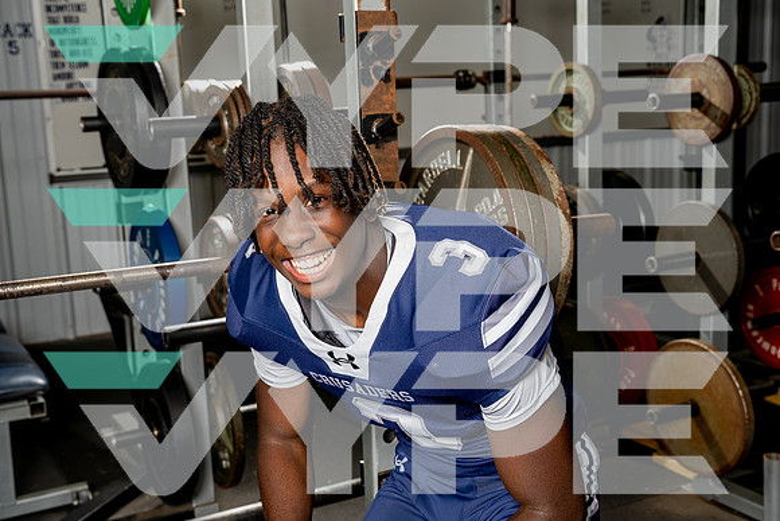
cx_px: 390
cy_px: 255
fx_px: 998
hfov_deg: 42.7
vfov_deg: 29.2
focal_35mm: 46
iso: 250
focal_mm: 40
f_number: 5.6
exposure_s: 1/250
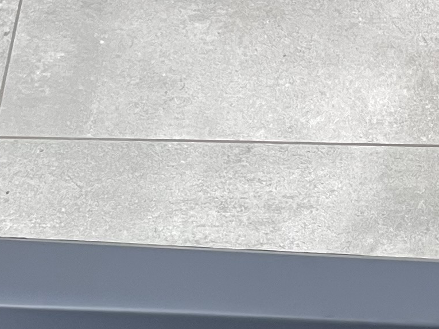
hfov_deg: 13.4
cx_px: 689
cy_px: 506
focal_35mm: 137
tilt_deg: -65.6
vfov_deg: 10.4
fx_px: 1738
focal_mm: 5.7
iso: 80
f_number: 1.5
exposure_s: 1/50
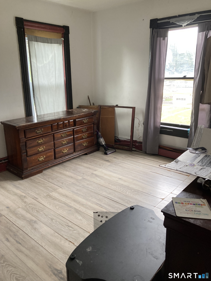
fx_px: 228
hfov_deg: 49.7
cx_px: 106
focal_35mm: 28
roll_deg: -0.4
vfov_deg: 63.4
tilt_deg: -12.1
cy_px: 140
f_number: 1.8
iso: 80
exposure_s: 1/102
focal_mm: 3.99
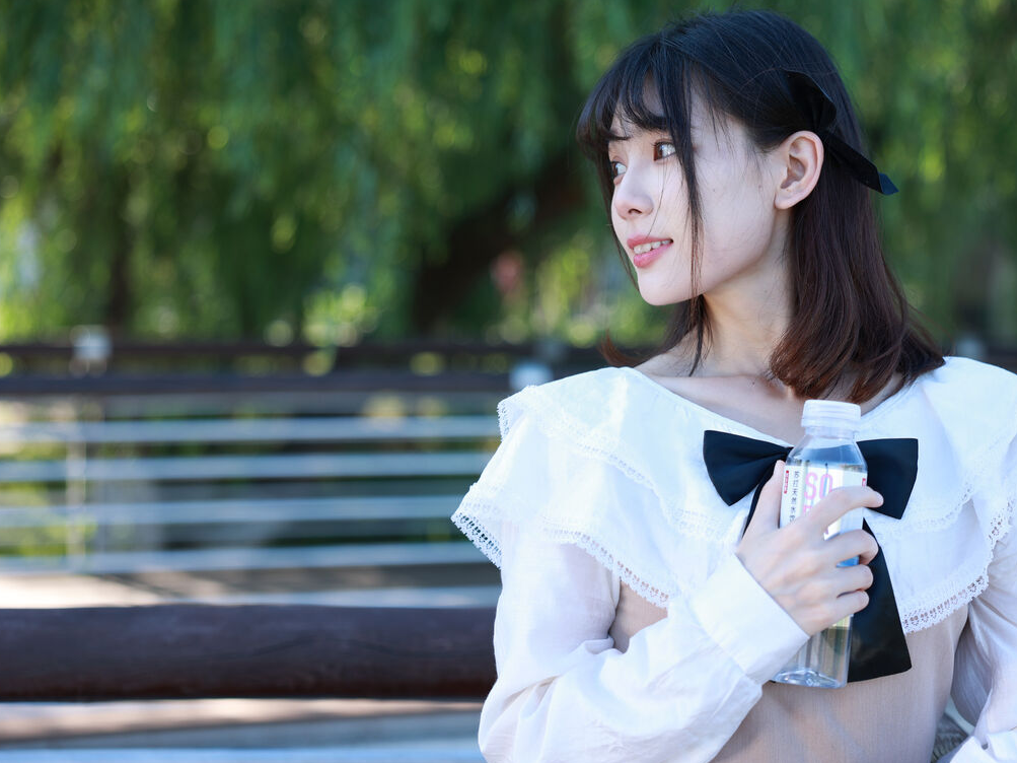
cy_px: 403
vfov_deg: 21.3
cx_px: 601
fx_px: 2027
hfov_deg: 28.1
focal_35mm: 69
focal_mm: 60
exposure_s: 1/250
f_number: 2.8
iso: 100
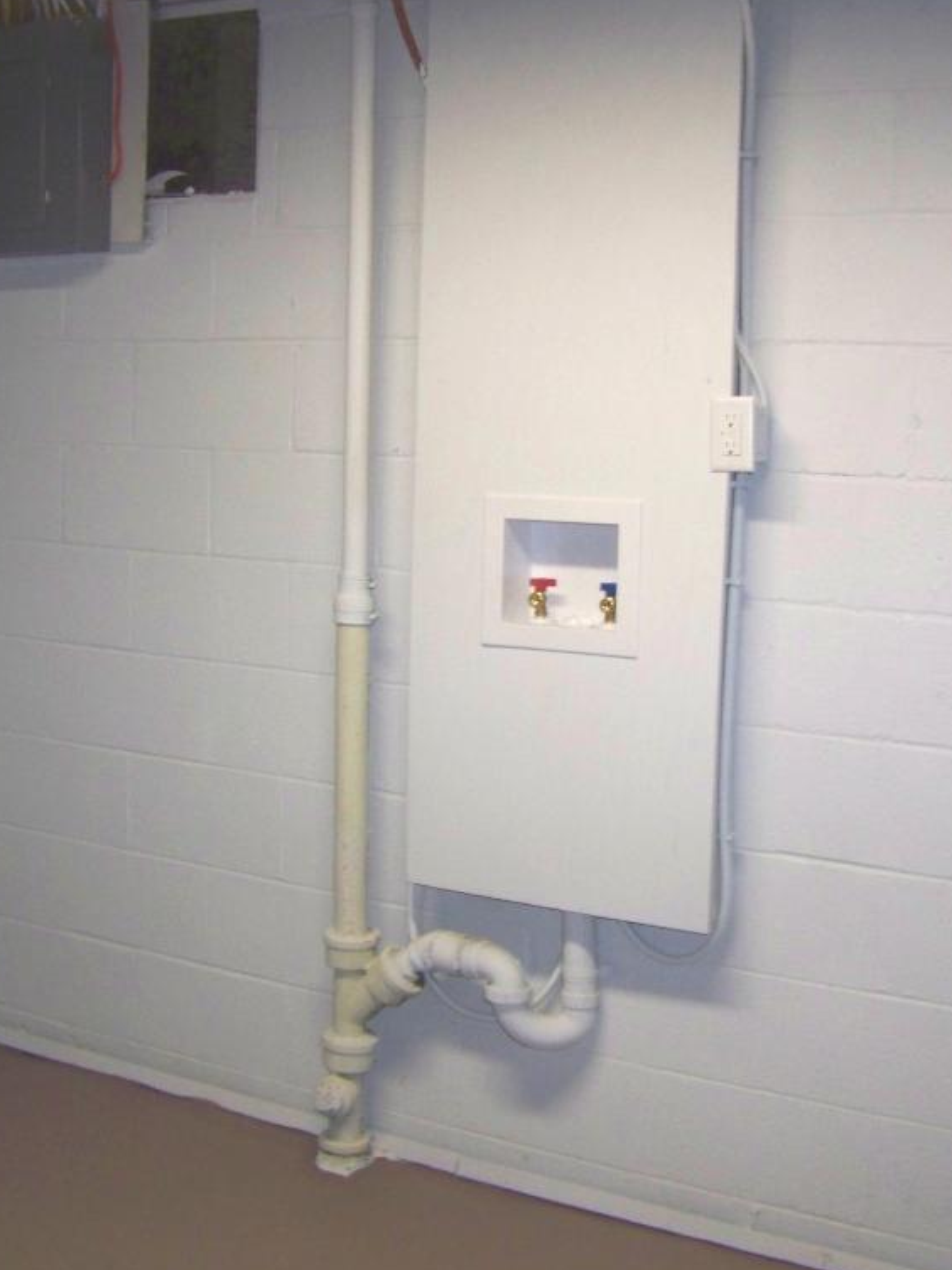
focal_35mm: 49
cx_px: 437
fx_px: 1797
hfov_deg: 29.7
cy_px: 630
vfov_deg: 38.9
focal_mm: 5.85
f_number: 2.8
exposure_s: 1/30
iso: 200
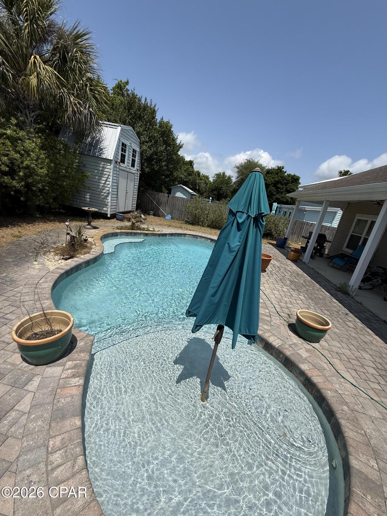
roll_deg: -10.2
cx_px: 194
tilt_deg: -15.2
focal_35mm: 14
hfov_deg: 85.7
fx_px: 209
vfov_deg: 102.1
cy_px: 258
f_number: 2.2
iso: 50
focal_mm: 2.22
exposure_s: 1/2717
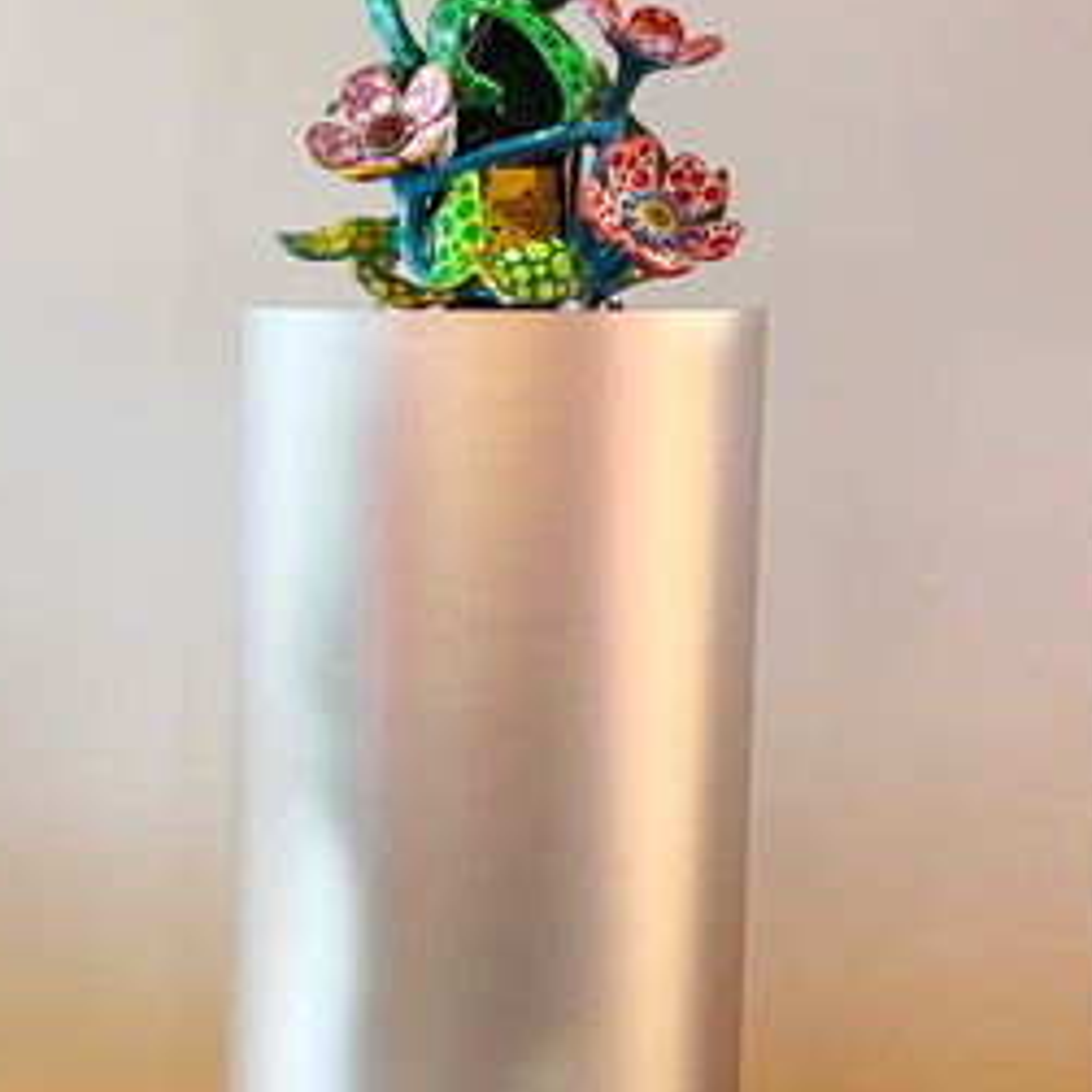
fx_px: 3926
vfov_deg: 15.8
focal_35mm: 110
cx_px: -653
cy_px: 653
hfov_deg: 14.5
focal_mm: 5.1
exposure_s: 1/149
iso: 50
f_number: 1.6
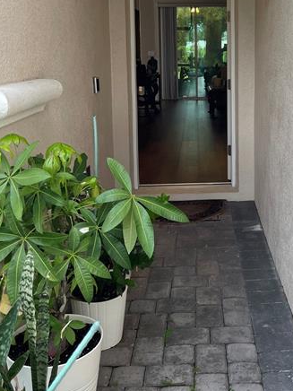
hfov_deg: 32.2
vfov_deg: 41.6
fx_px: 497
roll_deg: +0.6
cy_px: 93
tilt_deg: -6.5
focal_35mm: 44
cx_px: 225
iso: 80
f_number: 1.6
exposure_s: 1/121
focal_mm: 5.1
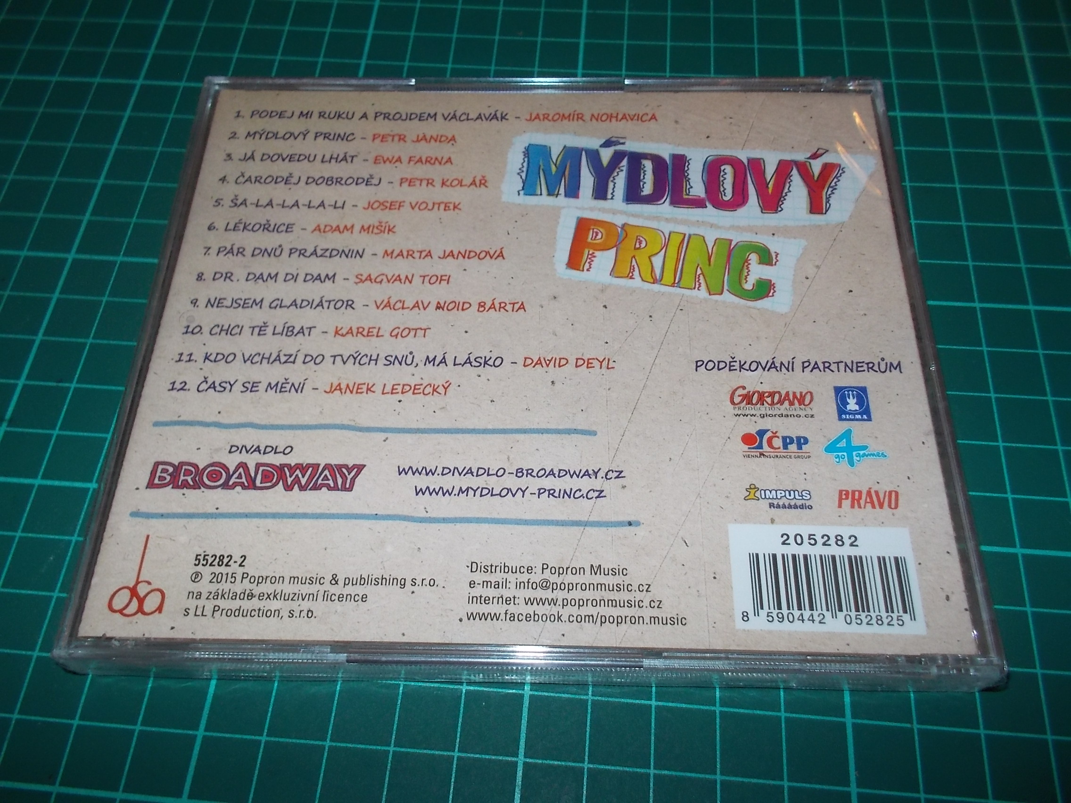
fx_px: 897
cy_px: 402
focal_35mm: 29
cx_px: 536
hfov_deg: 61.7
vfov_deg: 48.2
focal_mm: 4.1
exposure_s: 1/30
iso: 200
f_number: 3.3
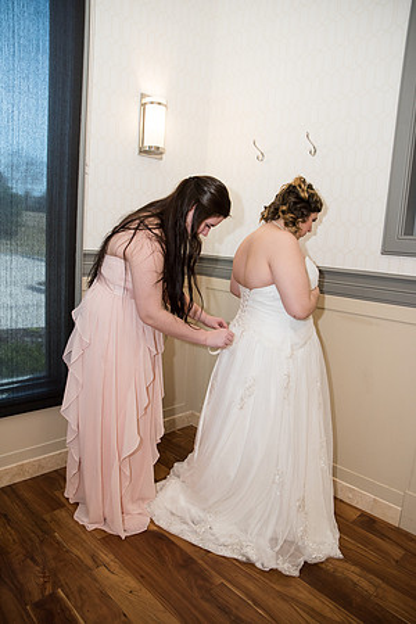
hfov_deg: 53.1
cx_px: 208
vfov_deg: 73.7
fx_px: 416
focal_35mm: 24
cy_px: 312
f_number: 3.2
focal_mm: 24
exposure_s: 1/160
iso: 320
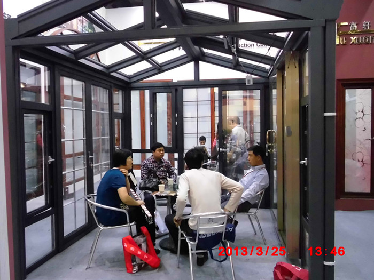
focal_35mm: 26
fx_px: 281
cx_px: 187
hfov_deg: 67.3
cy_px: 140
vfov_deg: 53.1
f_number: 3.2
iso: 400
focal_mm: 4.6
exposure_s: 1/60
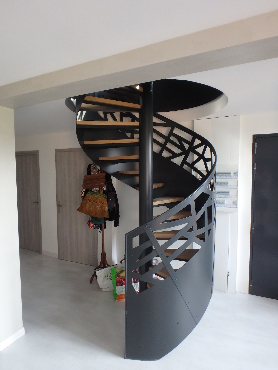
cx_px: 139
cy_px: 185
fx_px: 225
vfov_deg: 79.0
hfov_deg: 63.4
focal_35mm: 21
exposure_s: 1/30
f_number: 3.5
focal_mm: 3.7
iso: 320
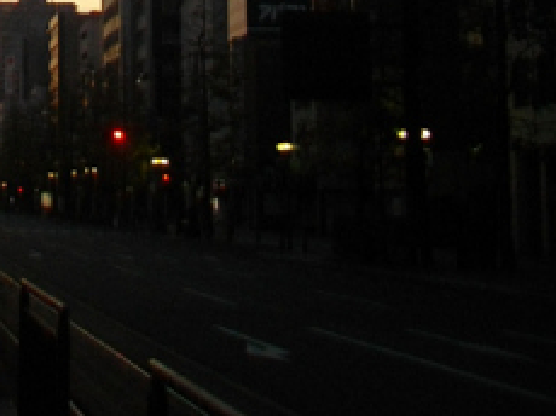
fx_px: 1300
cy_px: 41
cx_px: -123
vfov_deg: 17.9
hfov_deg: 22.2
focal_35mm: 81
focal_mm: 5.7
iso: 200
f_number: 2.9
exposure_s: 1/80
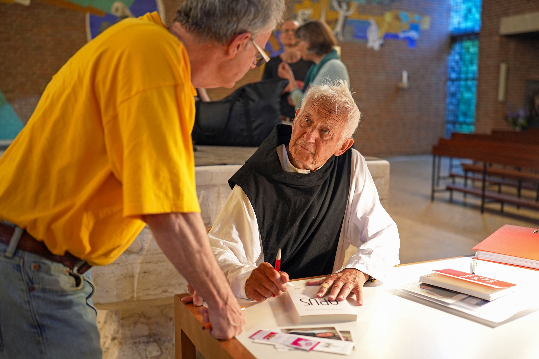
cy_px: 180
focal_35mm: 35
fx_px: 524
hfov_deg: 54.4
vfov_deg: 37.8
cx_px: 270
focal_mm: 35
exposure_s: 1/40
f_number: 2
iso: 500
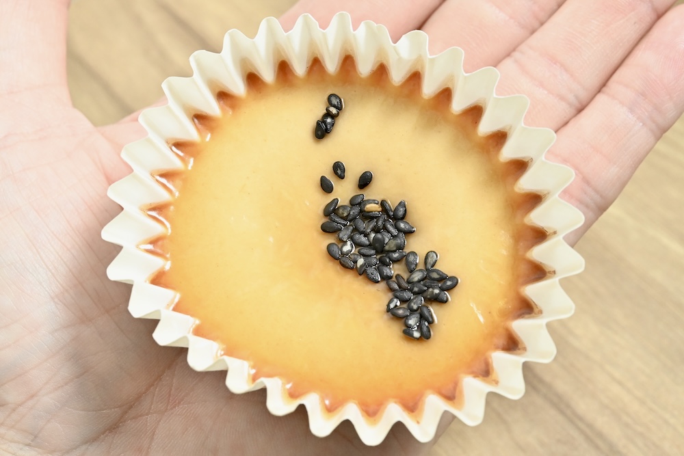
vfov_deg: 22.6
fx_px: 1140
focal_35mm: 60
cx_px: 342
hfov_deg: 33.4
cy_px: 228
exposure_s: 1/250
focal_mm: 60
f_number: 14
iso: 6400
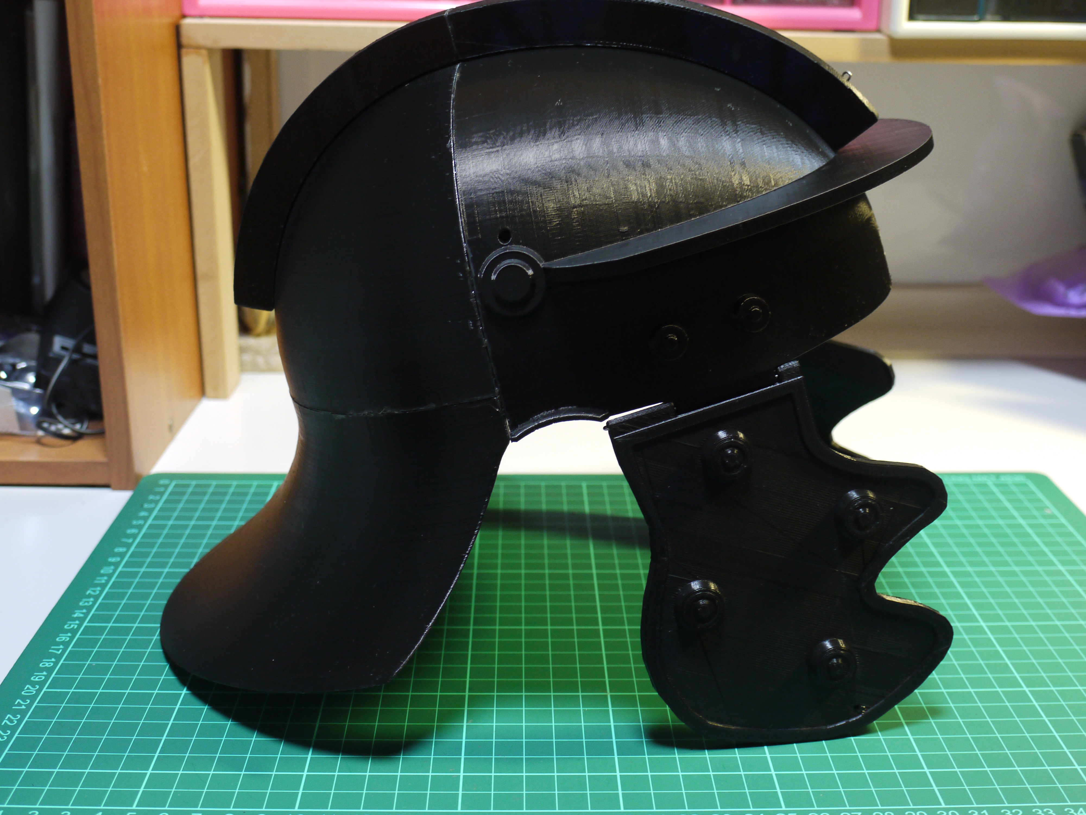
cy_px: 408
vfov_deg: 31.5
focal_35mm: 46
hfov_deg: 41.2
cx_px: 543
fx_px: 1443
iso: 400
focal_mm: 23
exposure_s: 1/8
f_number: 4.7
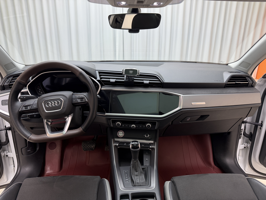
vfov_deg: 56.8
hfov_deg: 71.6
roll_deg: -0.6
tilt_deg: -19.1
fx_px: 184
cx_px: 133
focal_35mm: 24
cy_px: 100
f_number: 1.78
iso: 125
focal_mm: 6.76
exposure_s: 1/100
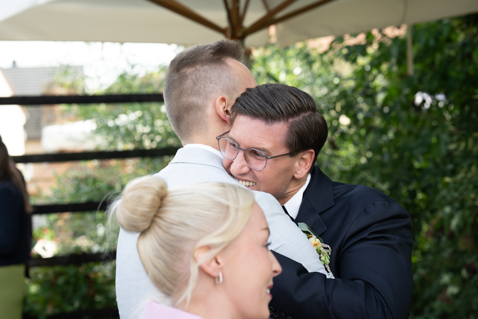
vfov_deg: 16.1
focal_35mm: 85
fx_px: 1129
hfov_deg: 23.9
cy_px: 160
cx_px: 239
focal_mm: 85
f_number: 5.6
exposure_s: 1/125
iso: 160
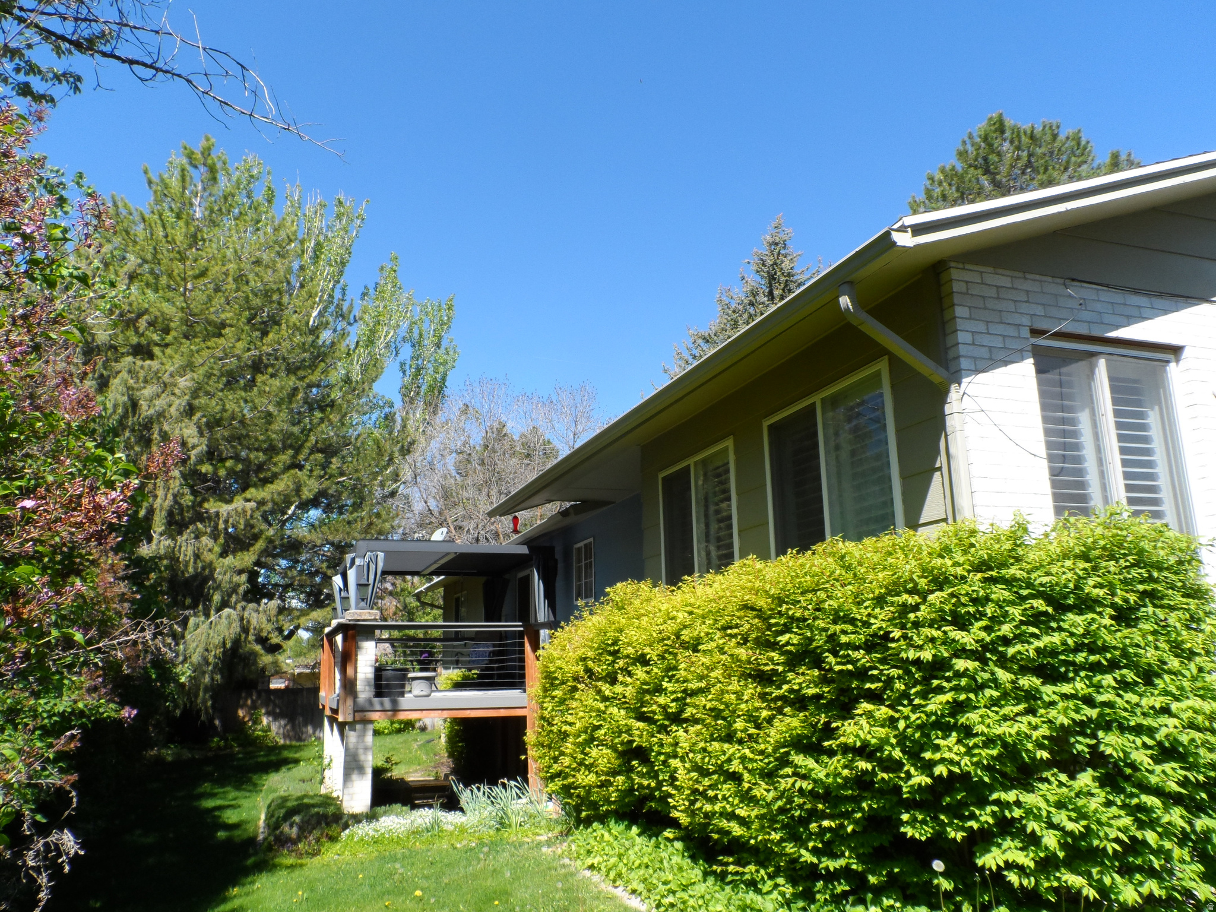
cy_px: 456
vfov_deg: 56.8
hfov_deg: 71.6
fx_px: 843
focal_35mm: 24
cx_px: 608
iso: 80
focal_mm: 4
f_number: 4.5
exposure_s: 1/350
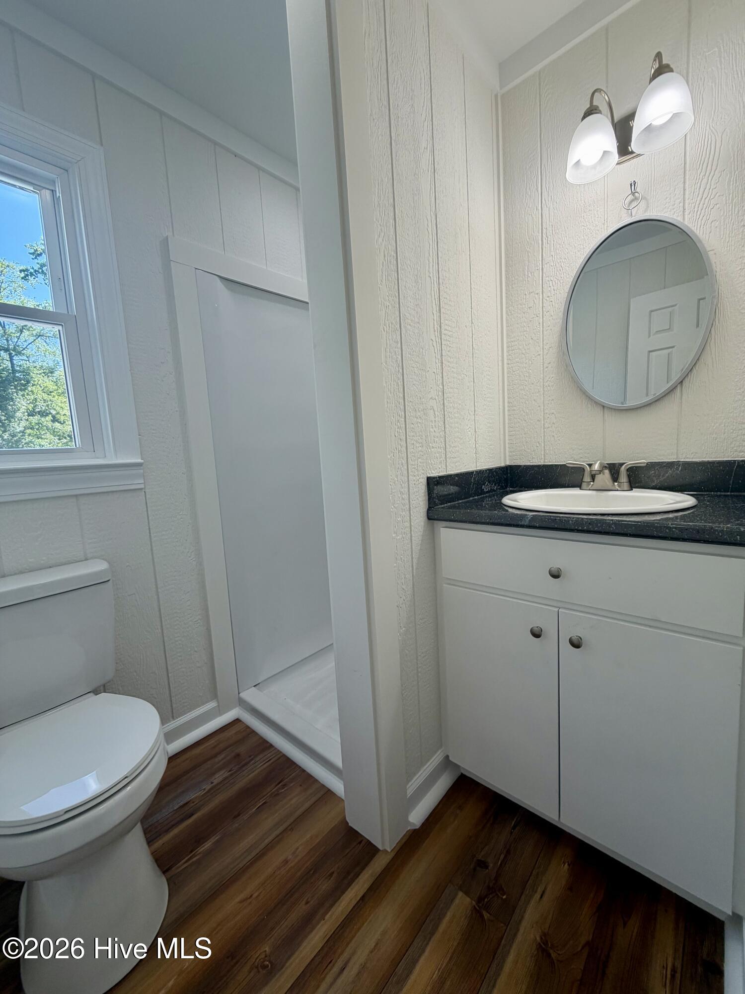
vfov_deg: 102.1
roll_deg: +3.1
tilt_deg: -7.0
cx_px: 372
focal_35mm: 14
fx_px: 402
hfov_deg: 85.7
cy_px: 497
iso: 50
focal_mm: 2.22
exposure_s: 1/120
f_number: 2.2
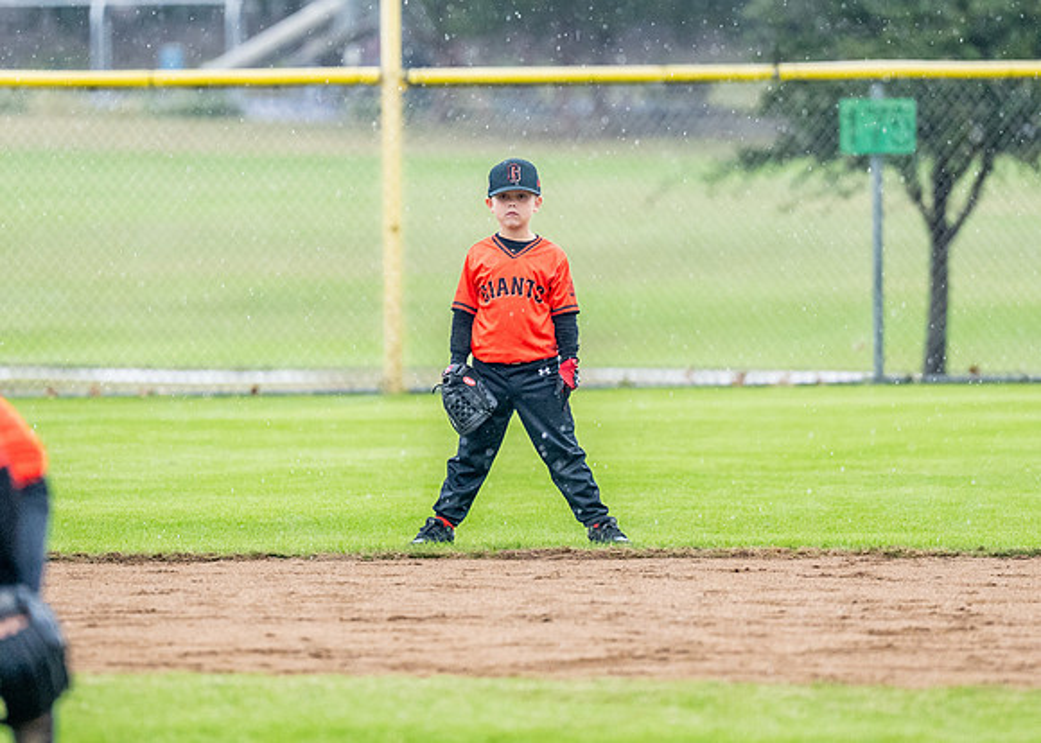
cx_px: 562
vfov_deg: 3.6
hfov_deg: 5.0
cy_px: 331
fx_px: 11877
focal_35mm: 402
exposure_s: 1/1000
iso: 1600
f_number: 2.8
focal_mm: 200
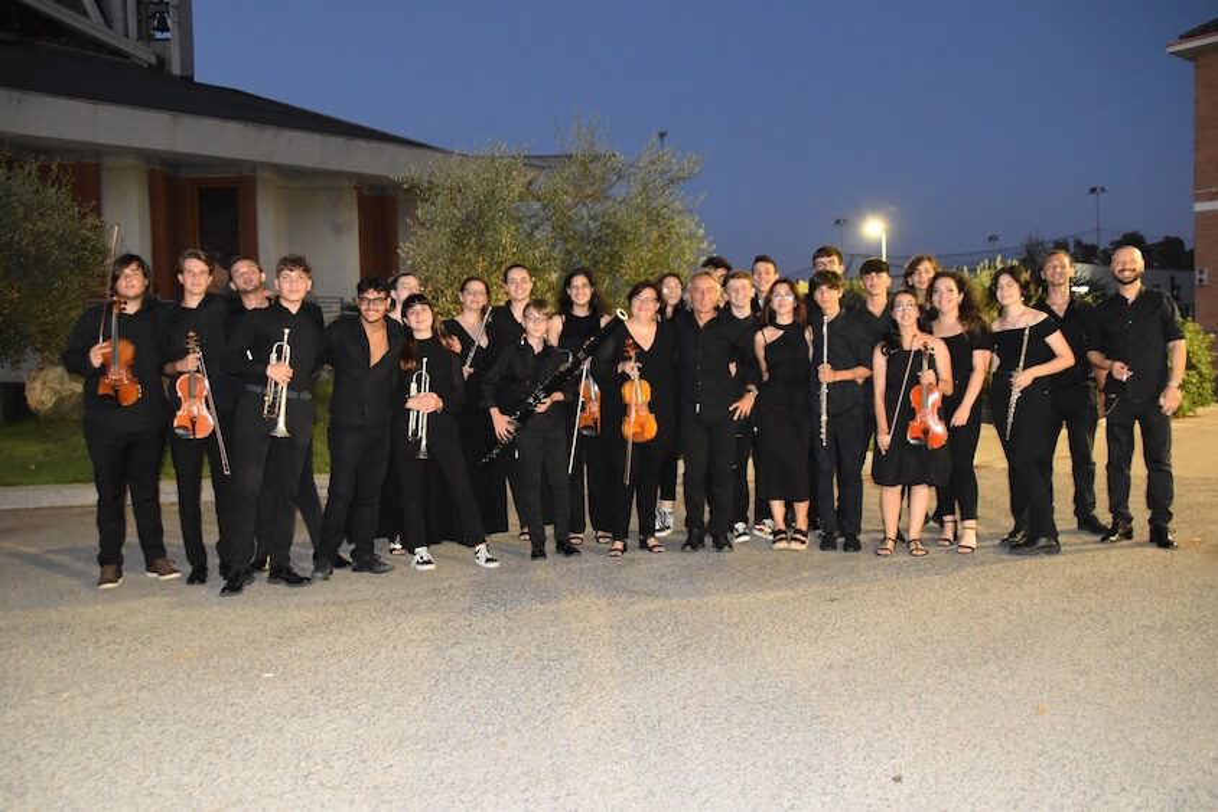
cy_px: 406
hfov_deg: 59.5
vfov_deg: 41.7
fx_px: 1066
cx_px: 609
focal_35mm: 32
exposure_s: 1/30
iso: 3200
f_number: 3.5
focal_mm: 21
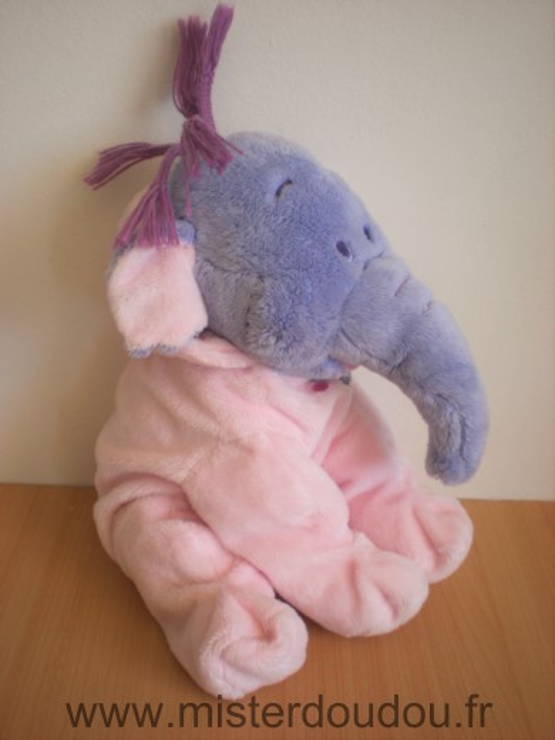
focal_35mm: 38
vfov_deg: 49.0
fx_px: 812
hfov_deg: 37.7
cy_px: 370
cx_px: 278
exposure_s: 1/58.1
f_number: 3.1
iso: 96
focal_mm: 6.3
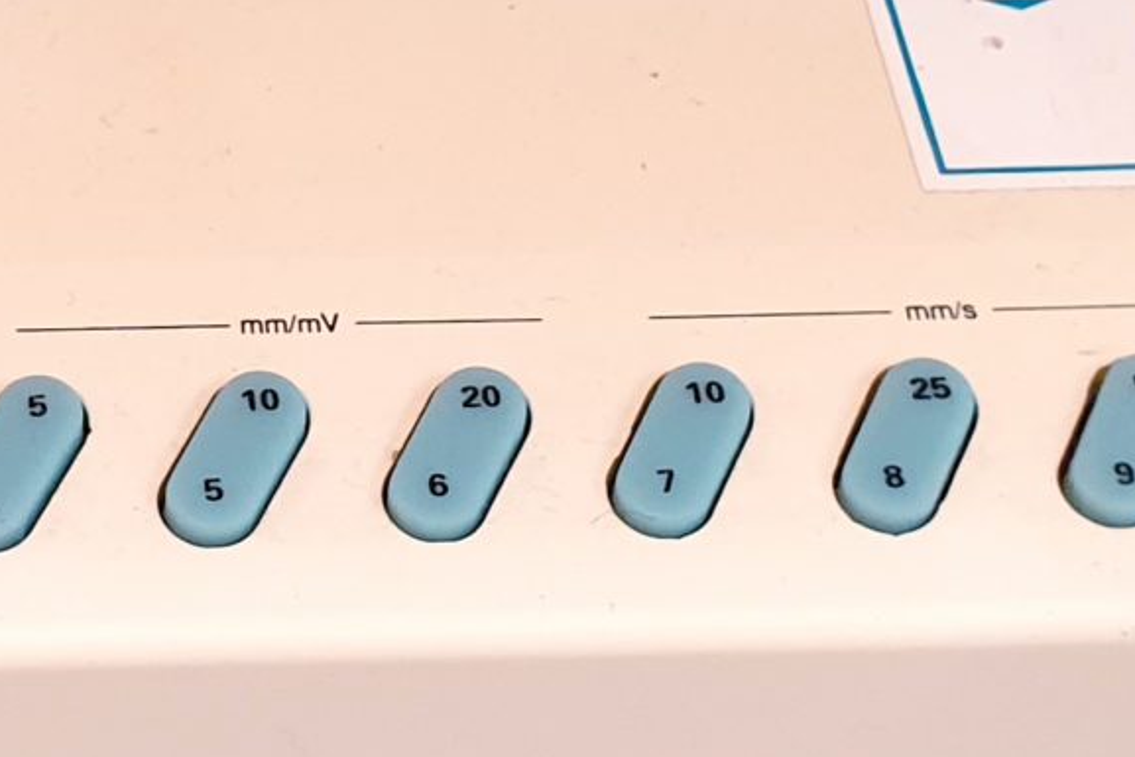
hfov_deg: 16.7
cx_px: -12
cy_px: -163
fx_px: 3784
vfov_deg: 11.2
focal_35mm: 120
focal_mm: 4.3
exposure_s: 1/50
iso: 320
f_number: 2.4
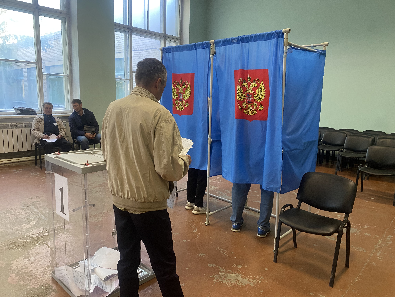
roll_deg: -2.5
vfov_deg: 53.1
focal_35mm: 26
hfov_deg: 67.3
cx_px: 198
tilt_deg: -9.3
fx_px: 297
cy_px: 148
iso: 320
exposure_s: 1/60
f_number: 1.8
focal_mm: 4.25
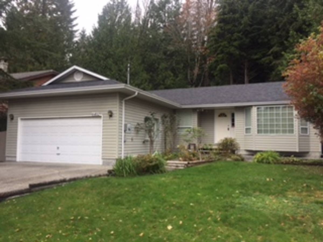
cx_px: 162
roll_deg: -1.1
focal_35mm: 29
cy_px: 121
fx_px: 271
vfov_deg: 48.2
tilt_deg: +3.7
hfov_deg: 61.7
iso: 32
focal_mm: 4.15
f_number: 2.2
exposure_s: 1/176
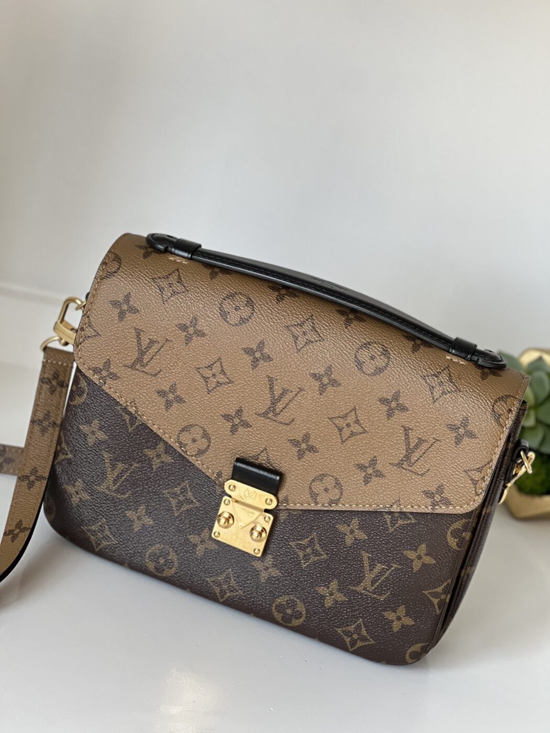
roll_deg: -17.0
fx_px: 1631
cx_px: 275
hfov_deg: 19.1
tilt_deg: -19.3
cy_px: 366
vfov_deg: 25.3
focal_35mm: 77
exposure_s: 1/121
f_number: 2.8
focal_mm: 9
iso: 160
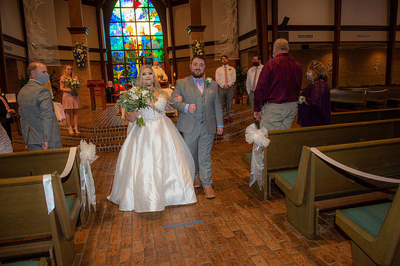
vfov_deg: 49.5
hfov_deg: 69.4
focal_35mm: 26
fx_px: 289
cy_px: 133
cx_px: 200
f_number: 5
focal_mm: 26
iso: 1250
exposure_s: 1/125
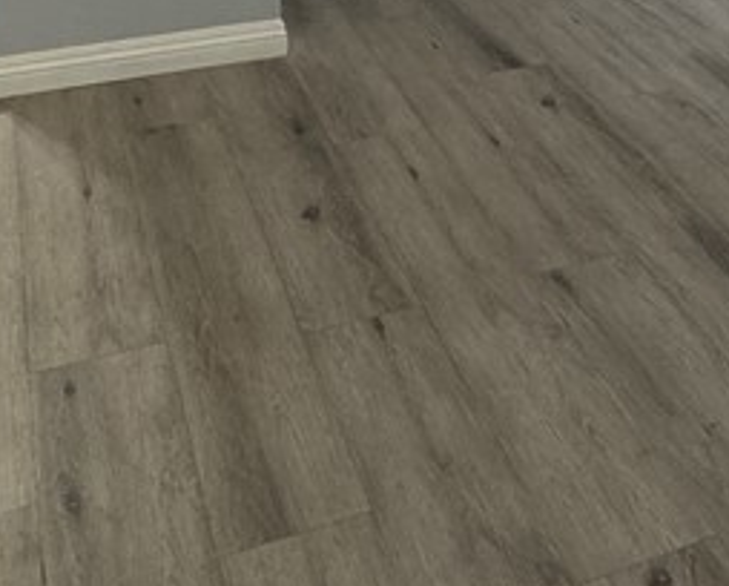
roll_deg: -2.5
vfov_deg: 21.9
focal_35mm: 55
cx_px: 471
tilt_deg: -7.2
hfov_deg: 33.9
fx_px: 1188
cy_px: -342
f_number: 2.2
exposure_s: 1/120
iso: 250
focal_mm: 2.22
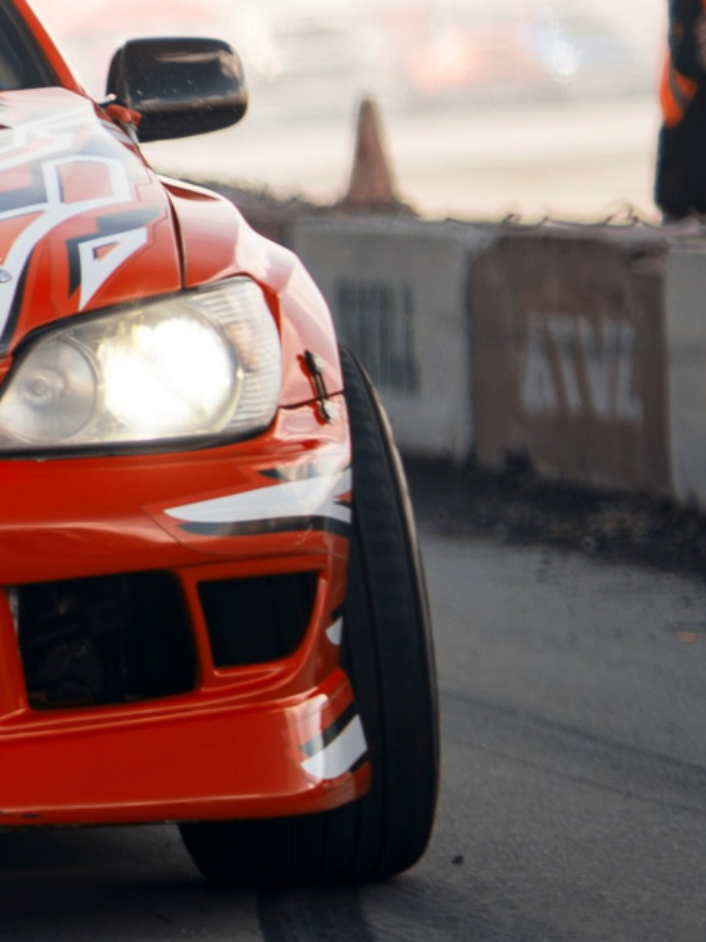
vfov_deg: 6.0
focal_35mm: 329
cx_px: -892
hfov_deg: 4.4
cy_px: 162
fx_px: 8947
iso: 200
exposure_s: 1/125
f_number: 1.8
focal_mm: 85
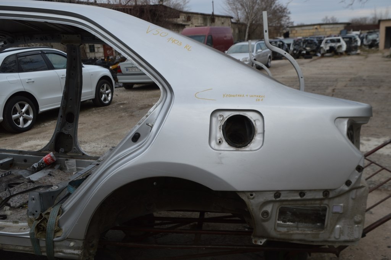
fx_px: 358
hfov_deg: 57.3
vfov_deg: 39.9
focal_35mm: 33
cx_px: 196
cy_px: 130
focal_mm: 22
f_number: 6.3
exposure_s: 1/160
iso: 100
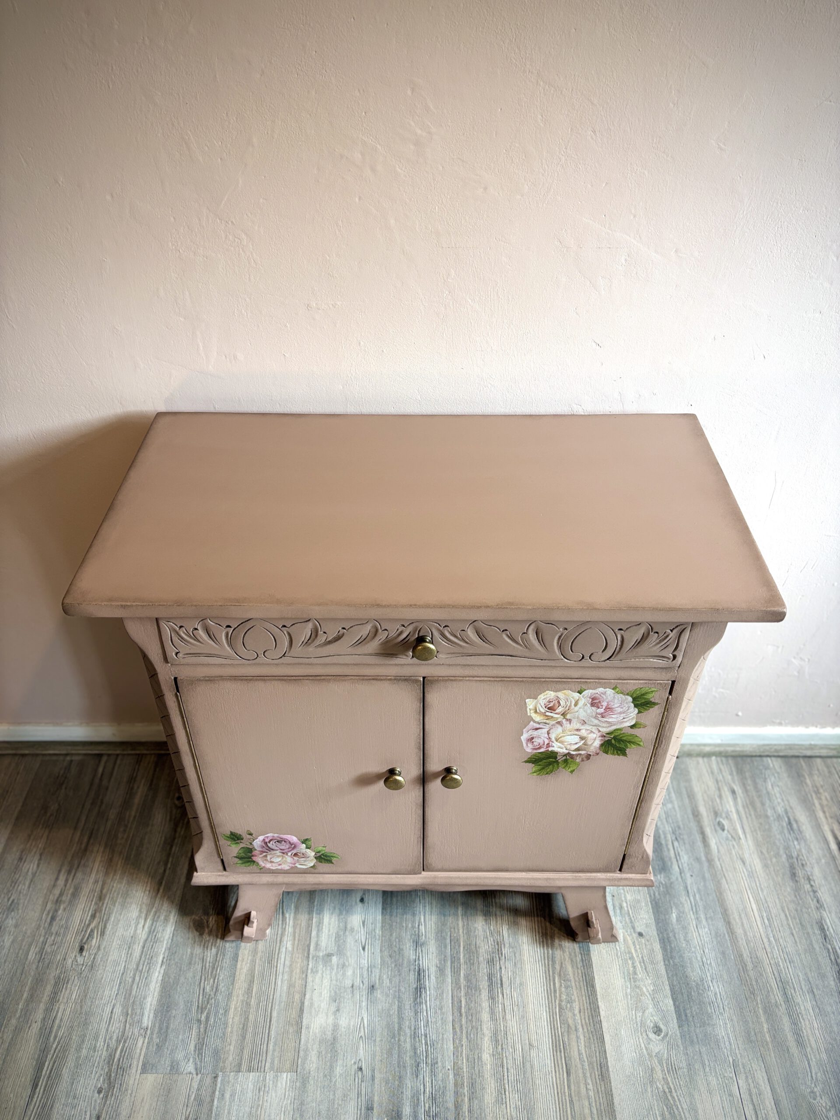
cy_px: 560
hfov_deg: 53.1
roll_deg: -1.2
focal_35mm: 26
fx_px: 841
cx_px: 420
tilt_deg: -38.5
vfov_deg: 67.3
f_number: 1.6
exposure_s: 1/50
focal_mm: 5.96
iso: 80
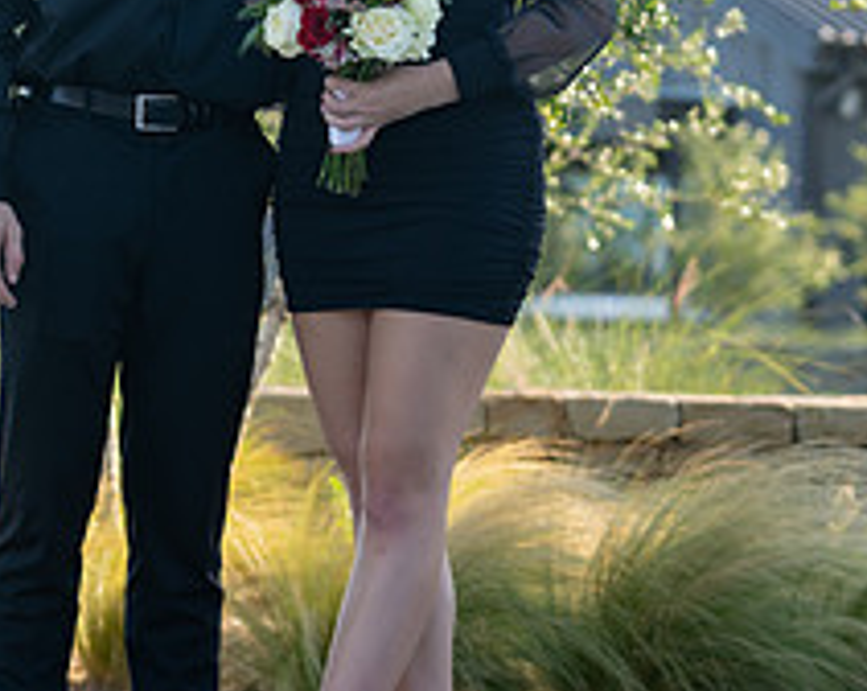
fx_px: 4636
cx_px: 329
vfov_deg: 8.5
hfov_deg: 10.7
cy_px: 138
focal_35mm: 181
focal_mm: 70
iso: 100
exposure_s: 1/320
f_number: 3.2
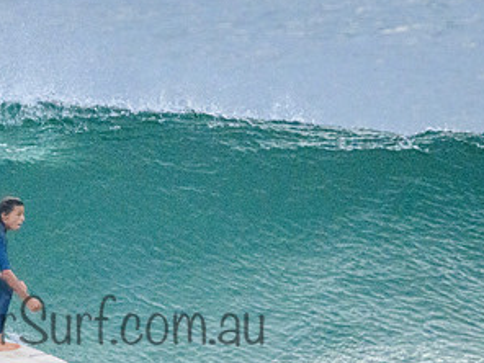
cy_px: 269
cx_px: 121
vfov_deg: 0.7
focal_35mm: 2069
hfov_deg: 1.0
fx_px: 28929
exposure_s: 1/2000
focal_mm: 800
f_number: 11
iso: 5000
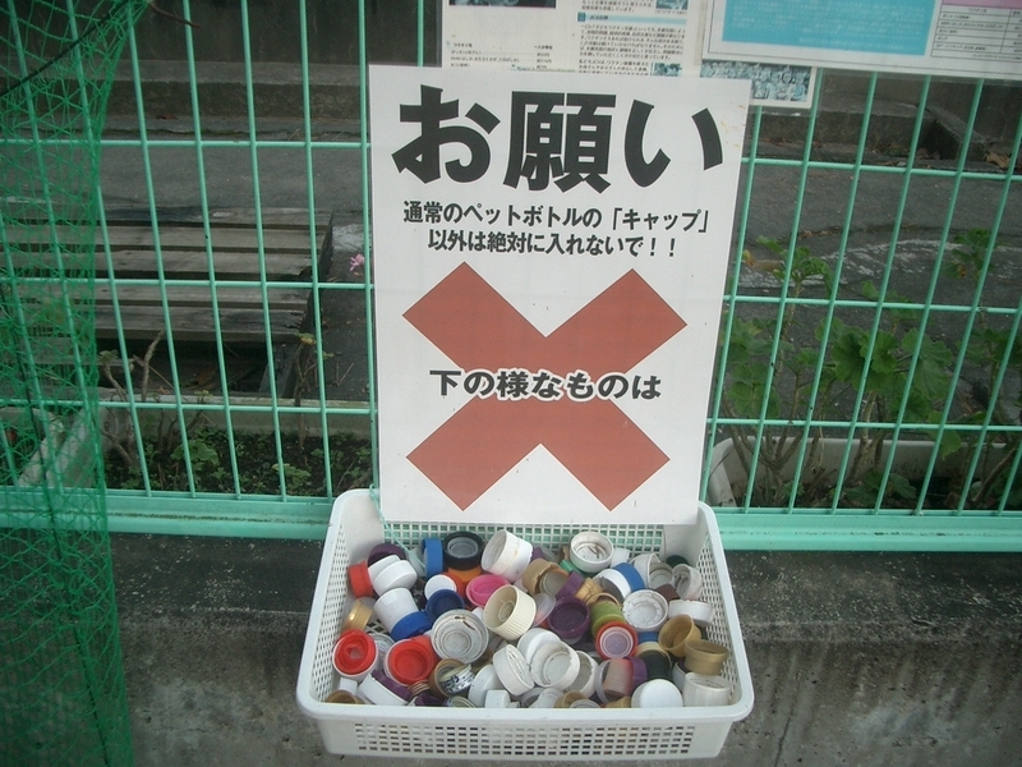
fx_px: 1033
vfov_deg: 40.7
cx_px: 511
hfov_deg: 52.6
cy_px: 384
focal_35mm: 35
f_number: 2.6
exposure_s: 1/100
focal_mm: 5.8
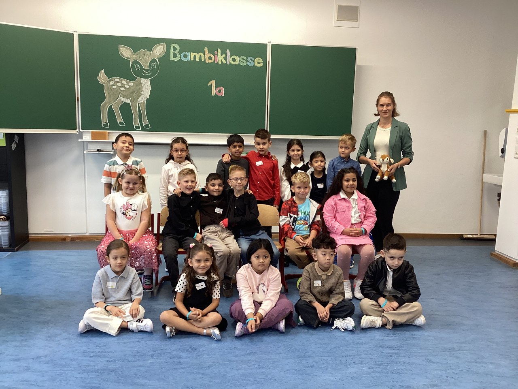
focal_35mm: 31
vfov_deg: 45.4
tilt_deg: -9.4
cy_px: 194
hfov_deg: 58.4
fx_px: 464
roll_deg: -2.7
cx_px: 259
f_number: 2.4
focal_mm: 3.3
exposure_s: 1/60
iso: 100
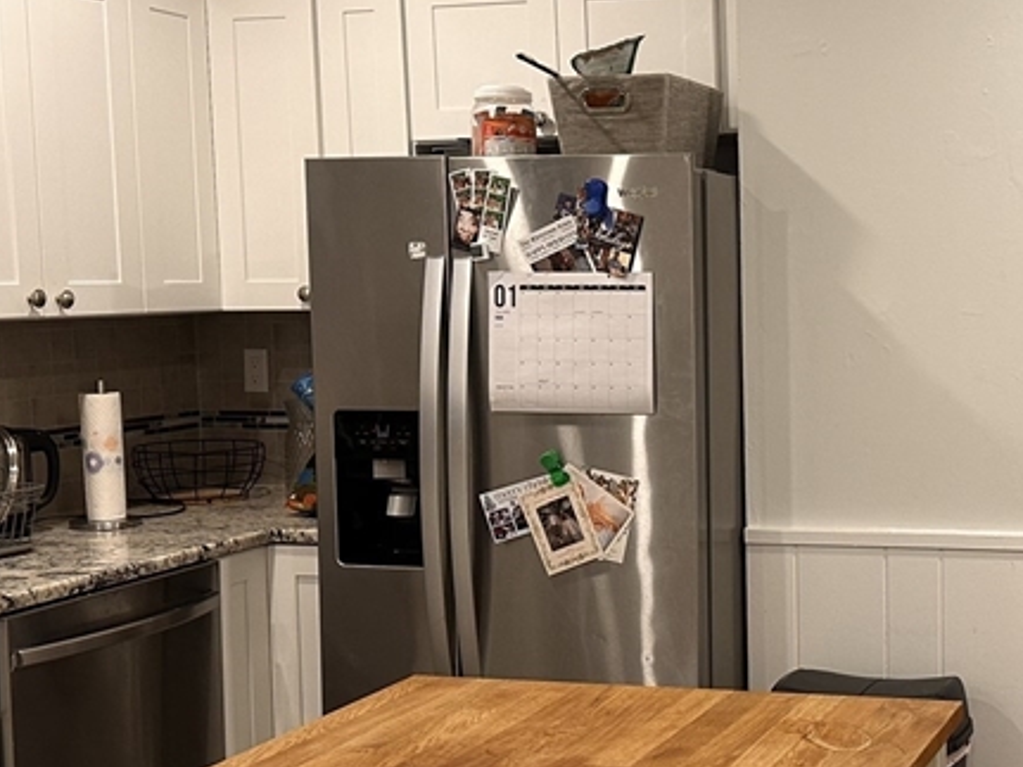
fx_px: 1684
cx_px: 871
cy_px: 406
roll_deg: +0.7
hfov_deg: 32.5
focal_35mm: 57
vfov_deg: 25.6
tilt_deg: -5.1
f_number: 1.78
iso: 160
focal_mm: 6.86
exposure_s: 1/60
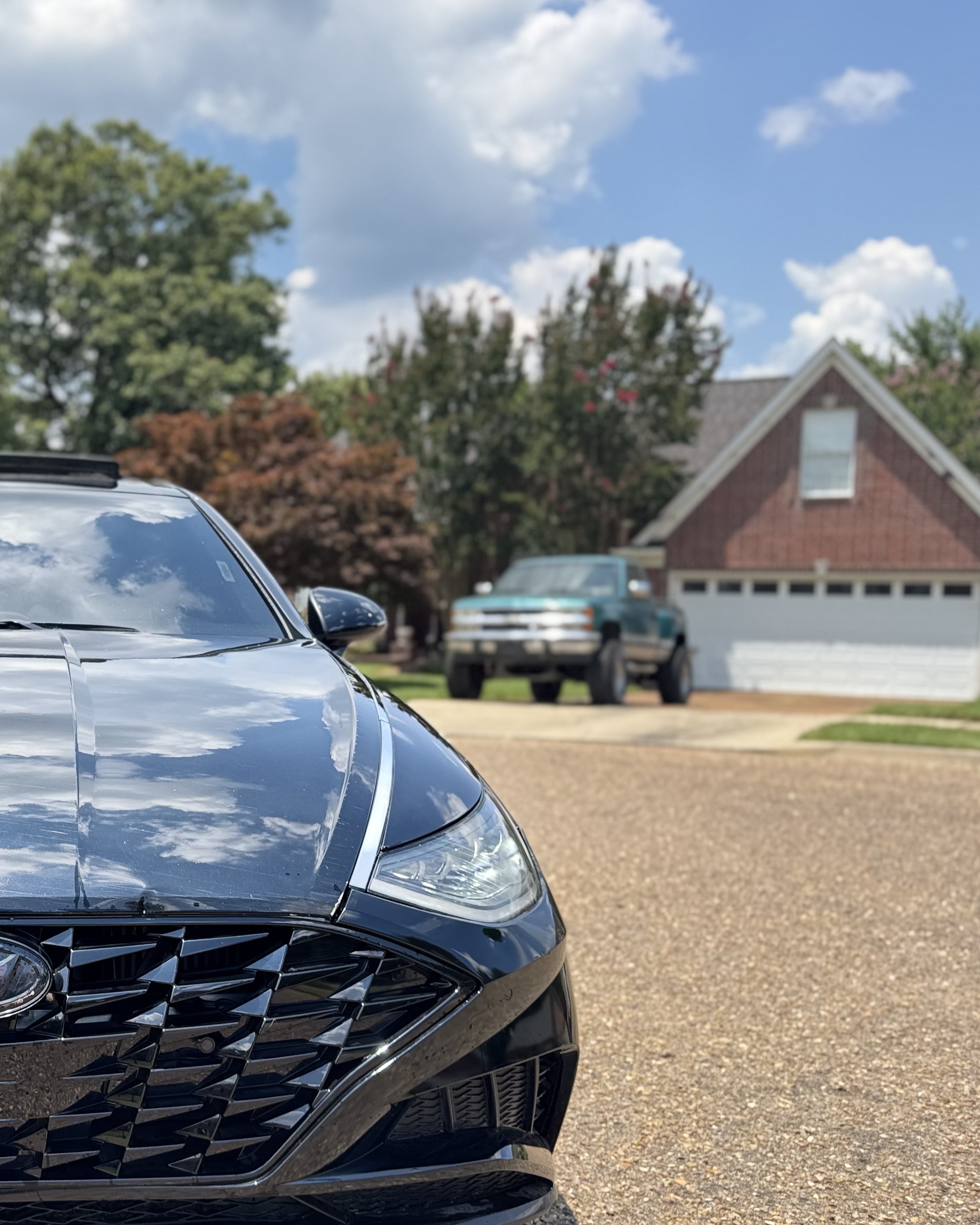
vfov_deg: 46.7
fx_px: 1414
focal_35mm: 39
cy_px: 694
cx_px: -2
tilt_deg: -4.9
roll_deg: -1.3
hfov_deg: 34.7
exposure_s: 1/1238
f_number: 1.78
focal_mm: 6.76
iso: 80
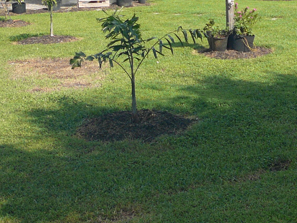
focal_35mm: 79
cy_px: -2
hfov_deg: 24.0
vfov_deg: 18.2
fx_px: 678
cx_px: 268
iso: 80
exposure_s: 1/800
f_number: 2.8
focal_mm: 5.2
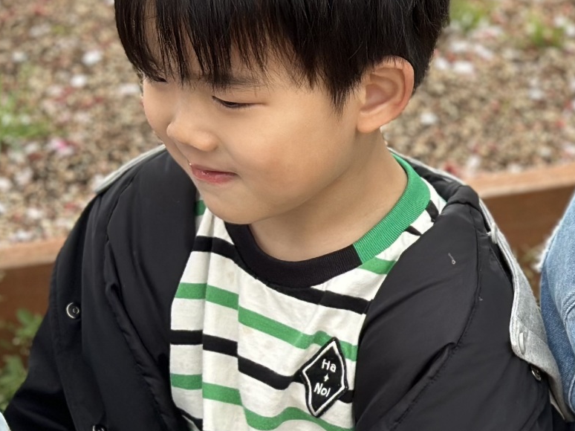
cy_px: 256
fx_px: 2491
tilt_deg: -28.3
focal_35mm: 150
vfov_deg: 9.9
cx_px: 776
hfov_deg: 12.7
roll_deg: -2.0
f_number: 1.78
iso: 80
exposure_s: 1/833
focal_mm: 6.86
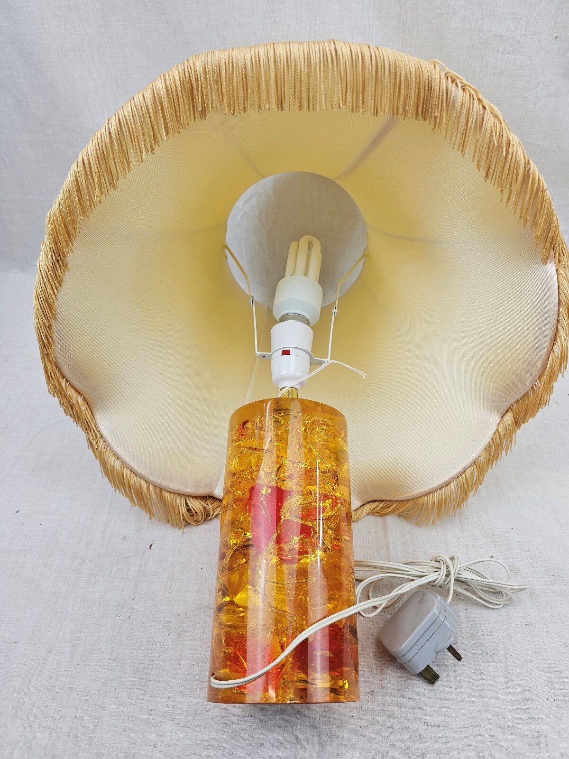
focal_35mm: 23
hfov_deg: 58.9
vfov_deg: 73.9
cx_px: 284
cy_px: 380
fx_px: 504
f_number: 1.7
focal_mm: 6.3
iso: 40
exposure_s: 1/100
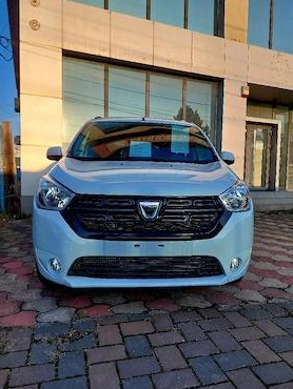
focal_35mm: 27
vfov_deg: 65.3
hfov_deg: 51.4
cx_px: 156
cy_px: 190
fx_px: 304
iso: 40
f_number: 1.8
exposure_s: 1/714
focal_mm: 5.23
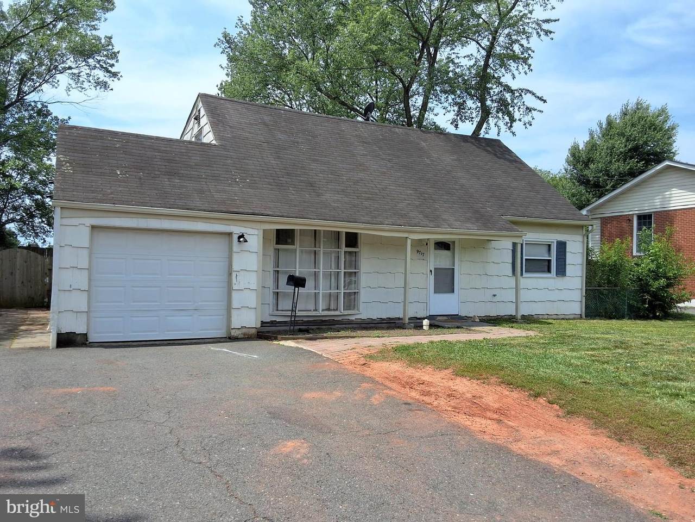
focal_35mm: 28
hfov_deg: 63.4
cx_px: 348
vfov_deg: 49.7
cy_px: 261
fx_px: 562
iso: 32
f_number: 1.9
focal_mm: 2.91
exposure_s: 1/1792
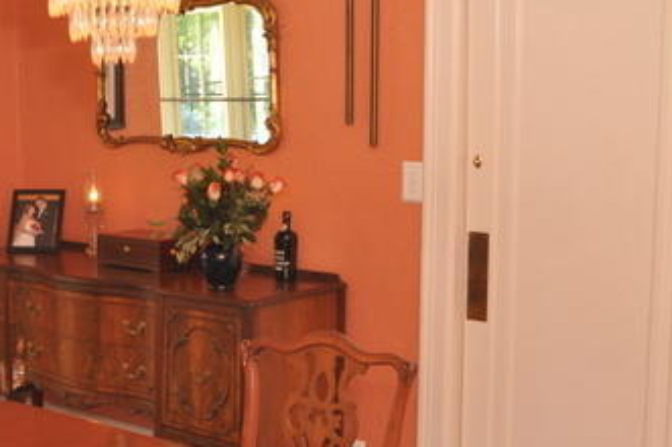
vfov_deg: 11.8
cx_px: 16
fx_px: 2163
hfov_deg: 17.3
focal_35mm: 116
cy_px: 262
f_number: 4
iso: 450
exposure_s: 1/60
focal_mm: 32
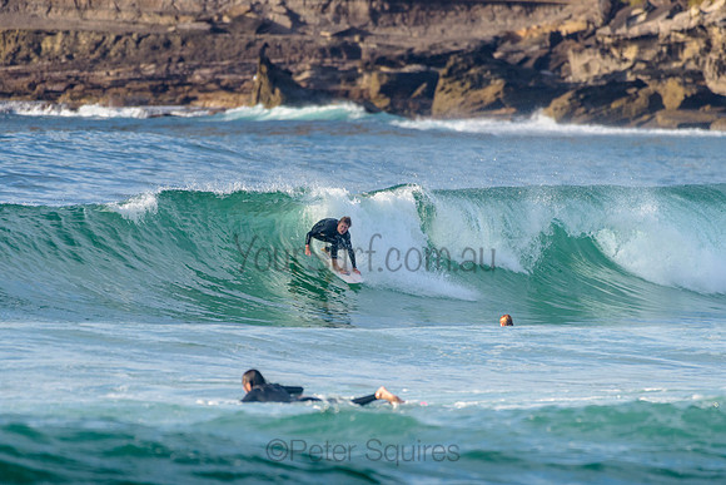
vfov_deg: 2.2
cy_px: 282
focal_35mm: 613
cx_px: 350
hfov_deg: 3.4
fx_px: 12367
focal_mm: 500
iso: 450
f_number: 5.6
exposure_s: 1/2000
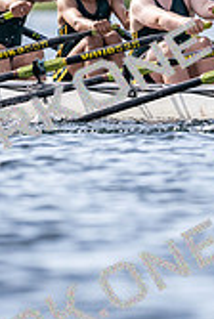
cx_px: 155
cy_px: 14
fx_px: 12307
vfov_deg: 1.5
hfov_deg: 1.0
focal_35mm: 1386
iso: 280
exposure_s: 1/2500
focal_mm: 400
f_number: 5.6
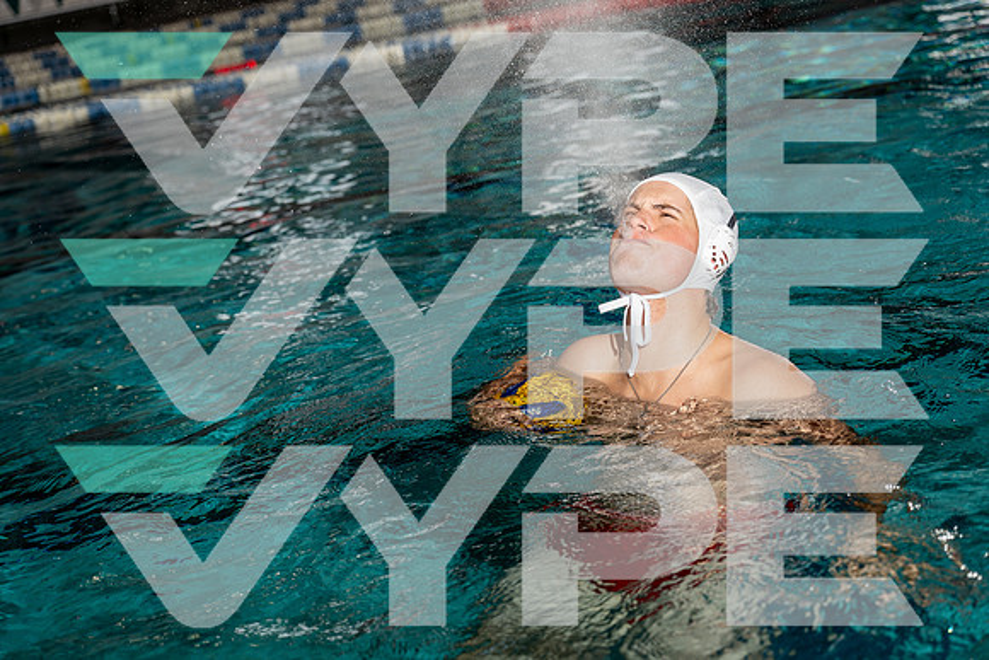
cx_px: 494
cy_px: 330
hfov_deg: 31.0
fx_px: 1786
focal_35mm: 65
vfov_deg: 20.9
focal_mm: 65
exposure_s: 1/250
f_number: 4
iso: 100
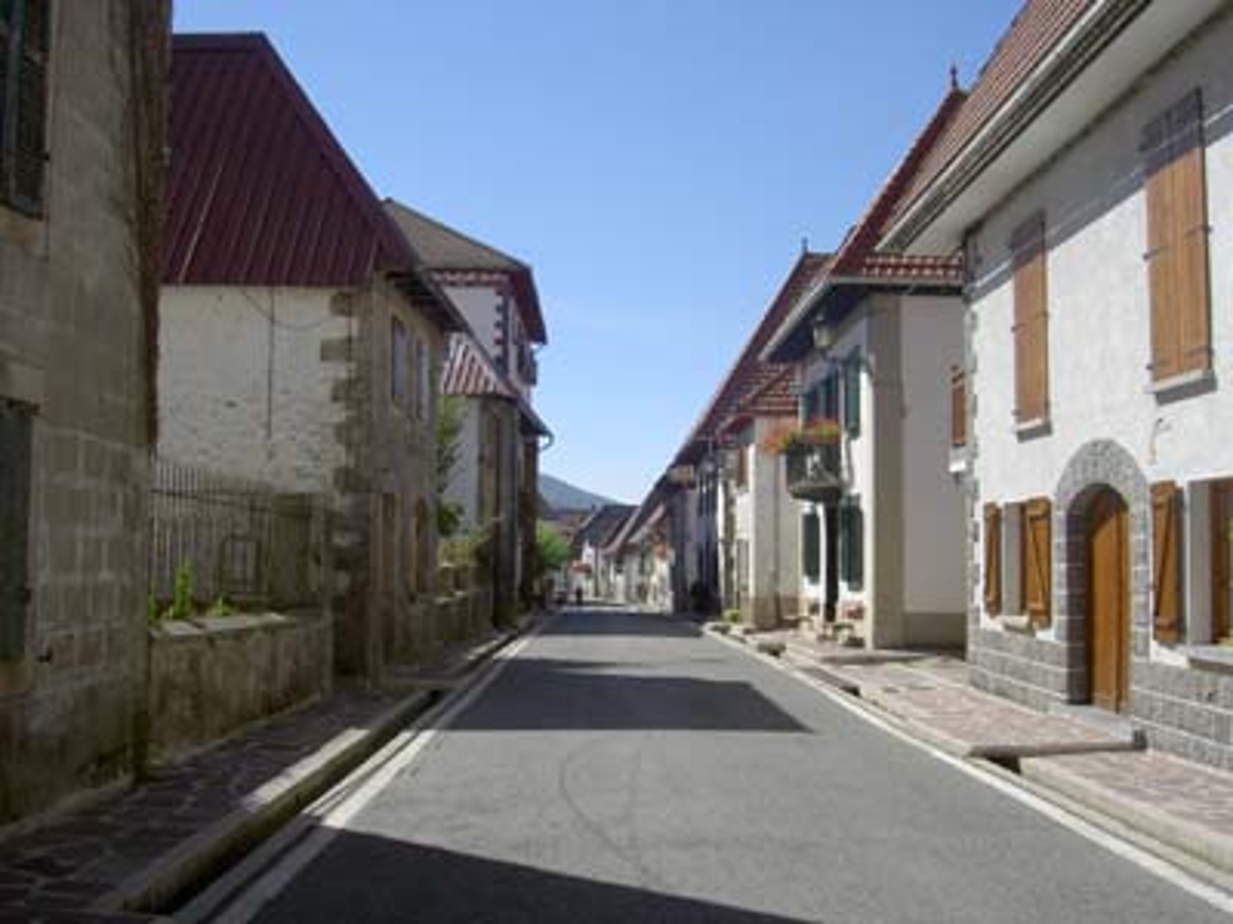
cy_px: 462
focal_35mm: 39
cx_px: 616
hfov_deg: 47.9
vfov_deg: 36.8
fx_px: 1389
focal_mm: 8
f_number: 4.7
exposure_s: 1/588
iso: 100
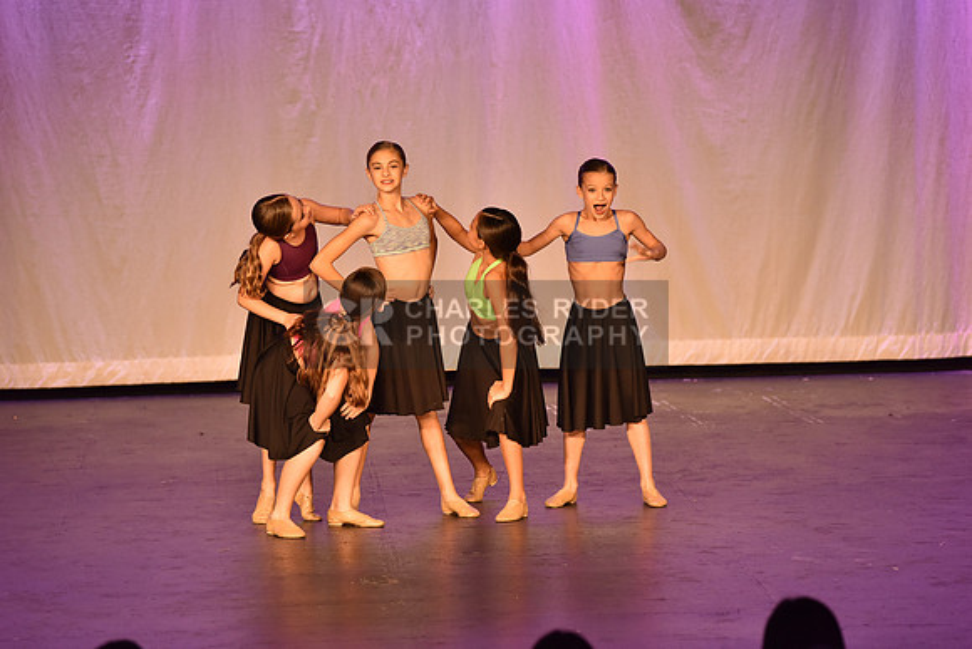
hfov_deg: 11.1
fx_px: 4996
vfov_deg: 7.4
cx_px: 486
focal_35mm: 185
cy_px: 324
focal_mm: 185
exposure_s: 1/250
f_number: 4.5
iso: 2000
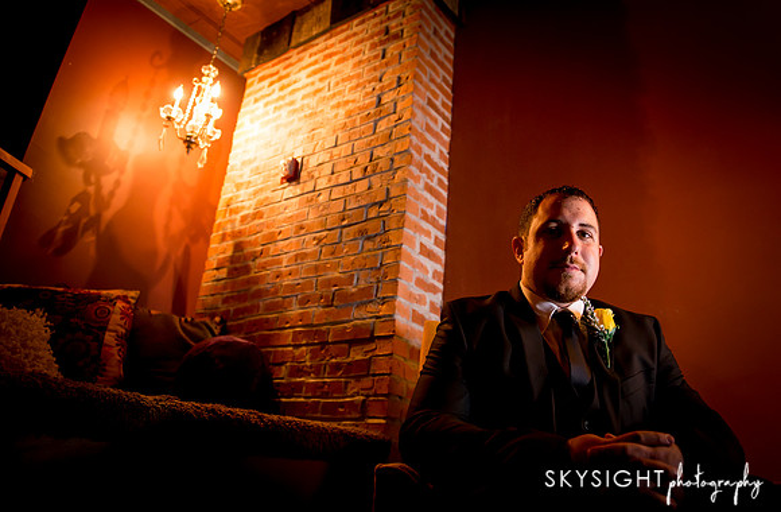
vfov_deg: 49.4
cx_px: 416
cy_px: 234
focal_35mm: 26
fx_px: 555
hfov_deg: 70.2
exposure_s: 1/80
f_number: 2.8
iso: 1250
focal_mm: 24
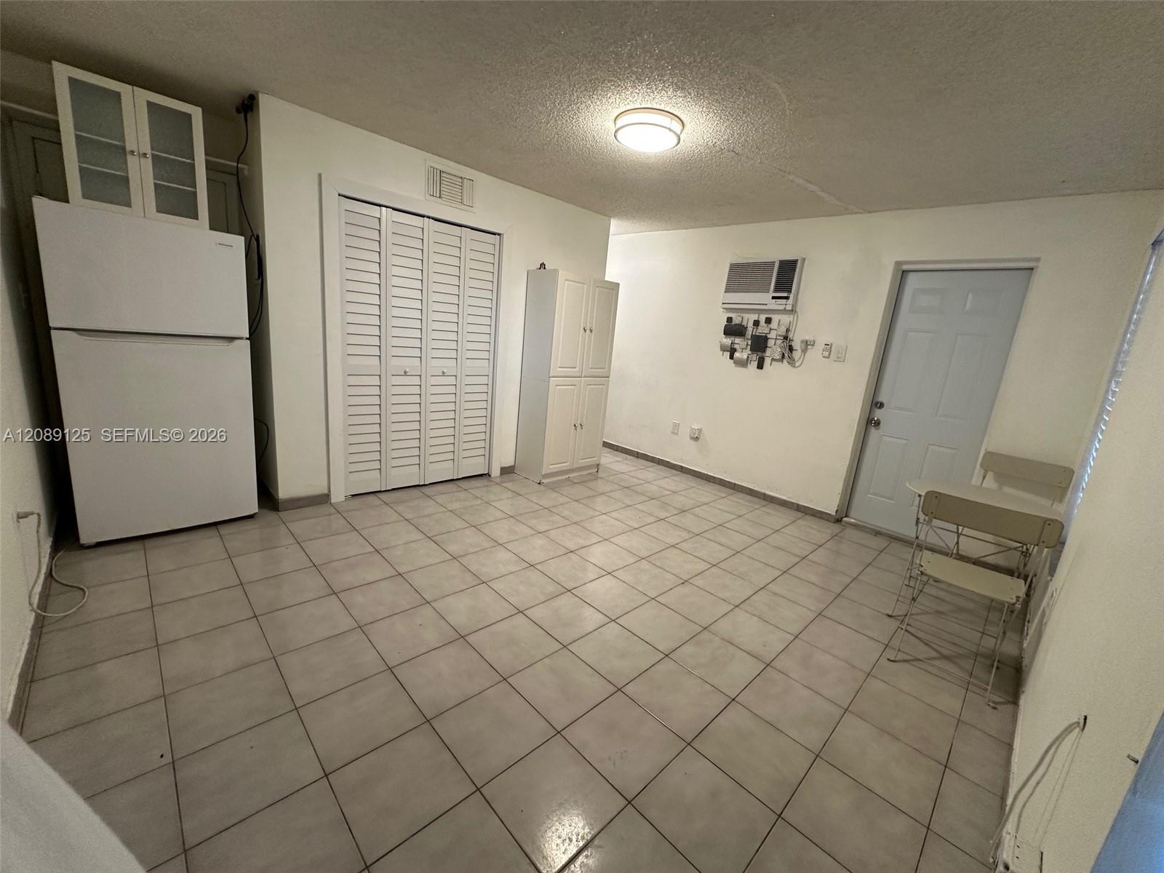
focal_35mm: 14
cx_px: 582
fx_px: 471
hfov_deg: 102.1
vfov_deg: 85.7
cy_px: 436
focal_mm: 2.22
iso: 200
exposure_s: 1/60
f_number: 2.2
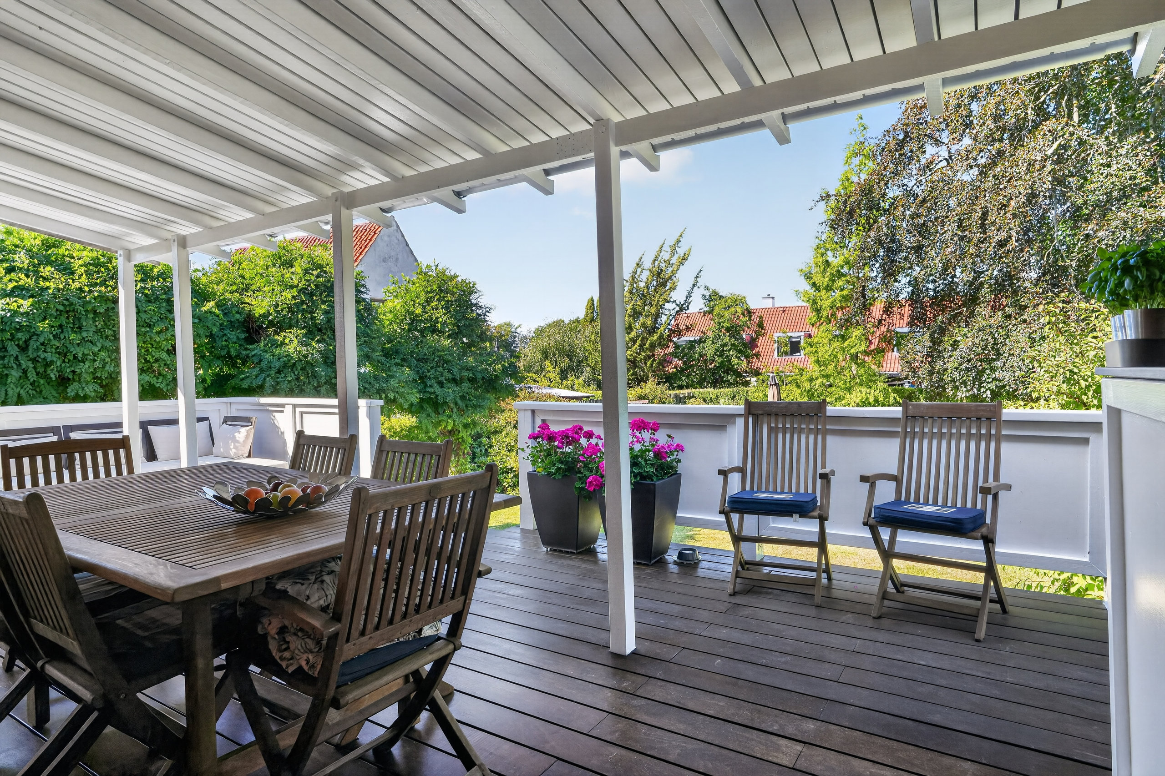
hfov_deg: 84.0
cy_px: 388
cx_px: 582
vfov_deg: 61.9
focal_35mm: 20
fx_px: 647
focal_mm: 20
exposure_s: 1/125
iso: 400
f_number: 8
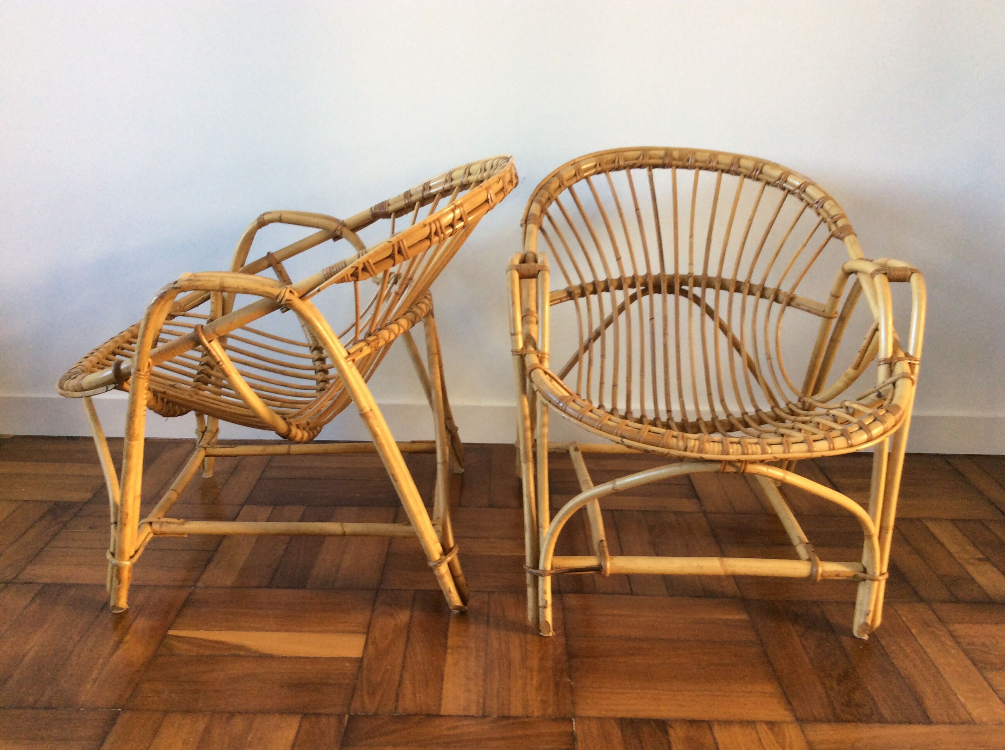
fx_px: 928
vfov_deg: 44.1
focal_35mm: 32
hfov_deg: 56.9
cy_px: 375
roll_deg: -3.0
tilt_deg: -17.7
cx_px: 502
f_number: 2.4
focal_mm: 3.3
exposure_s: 1/25
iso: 64
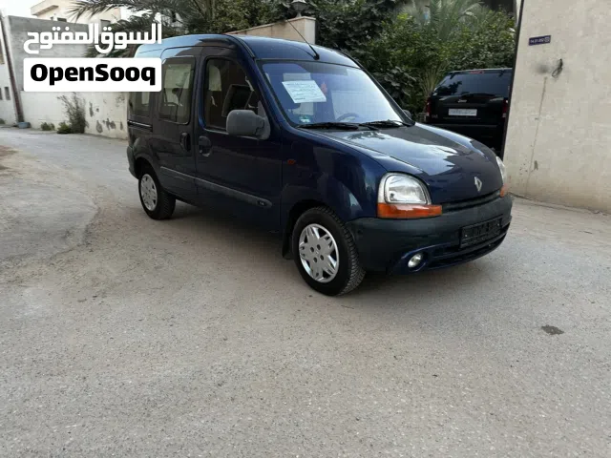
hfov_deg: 71.6
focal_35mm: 24
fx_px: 424
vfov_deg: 56.8
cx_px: 306
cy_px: 229
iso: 160
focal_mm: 6.86
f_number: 1.78
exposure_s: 1/100
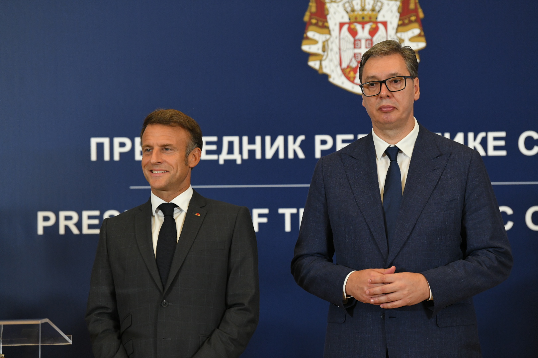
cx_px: 269
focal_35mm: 165
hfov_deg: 12.5
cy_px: 179
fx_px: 2466
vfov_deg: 8.3
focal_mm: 165
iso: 3200
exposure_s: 1/250
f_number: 4
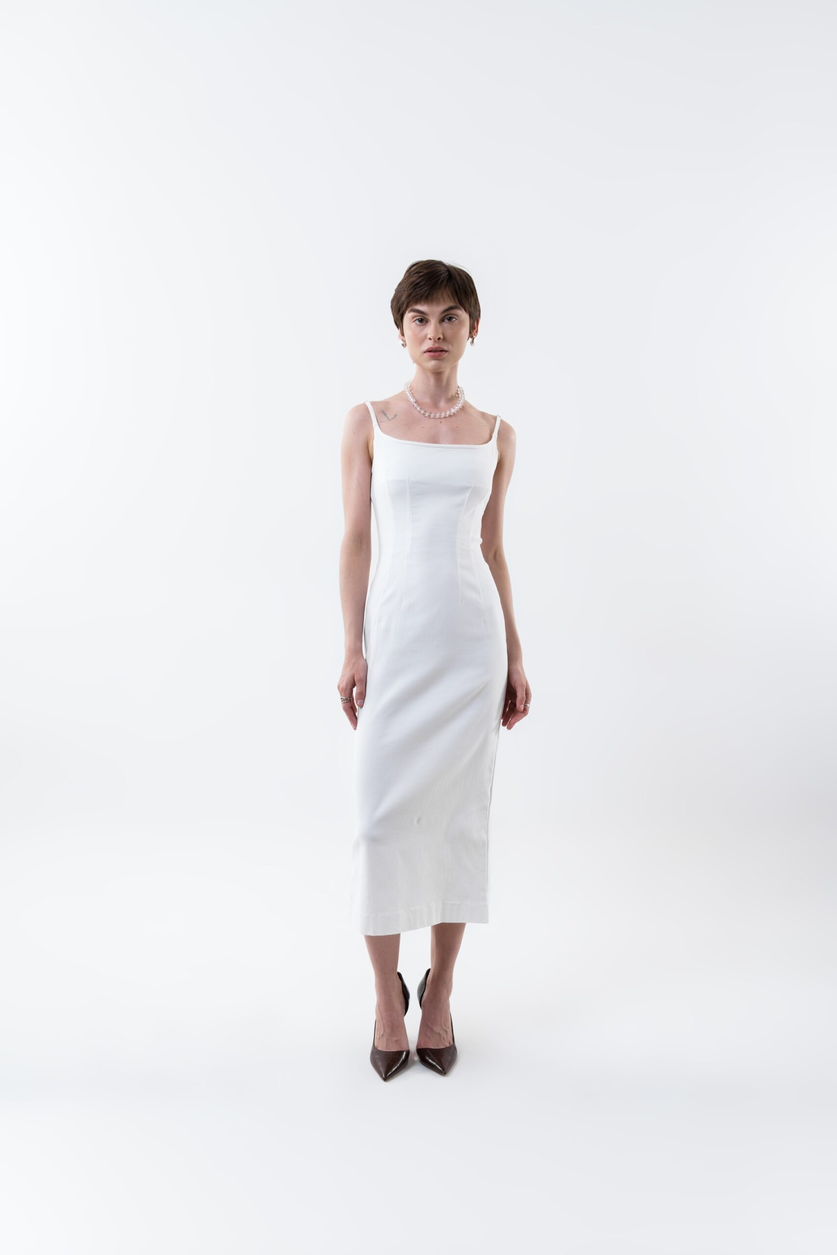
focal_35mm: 35
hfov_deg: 37.9
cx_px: 418
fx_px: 1220
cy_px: 628
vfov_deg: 54.4
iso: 80
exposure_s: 1/125
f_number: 13
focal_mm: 23
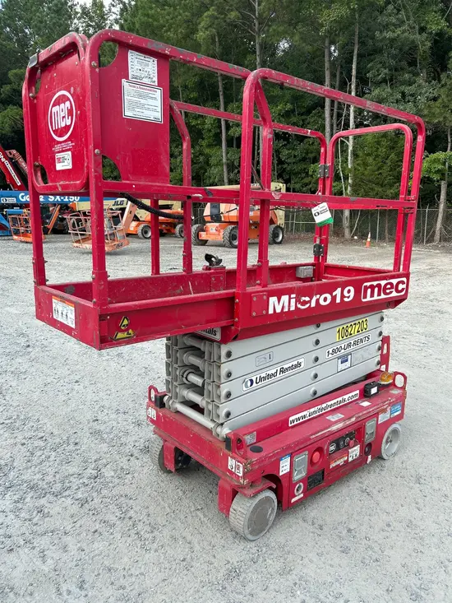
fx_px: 453
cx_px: 226
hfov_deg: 53.1
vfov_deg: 67.3
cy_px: 302
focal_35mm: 26
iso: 50
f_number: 1.5
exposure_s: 1/1048
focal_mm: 5.7
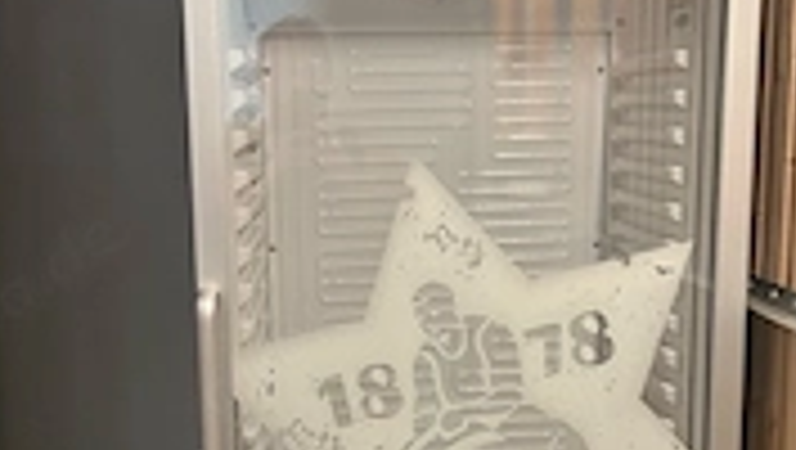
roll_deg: +0.3
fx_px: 1352
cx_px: 427
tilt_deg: -11.7
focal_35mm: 64
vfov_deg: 18.7
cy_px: 364
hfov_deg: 32.8
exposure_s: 1/50
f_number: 1.5
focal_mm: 5.7
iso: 400
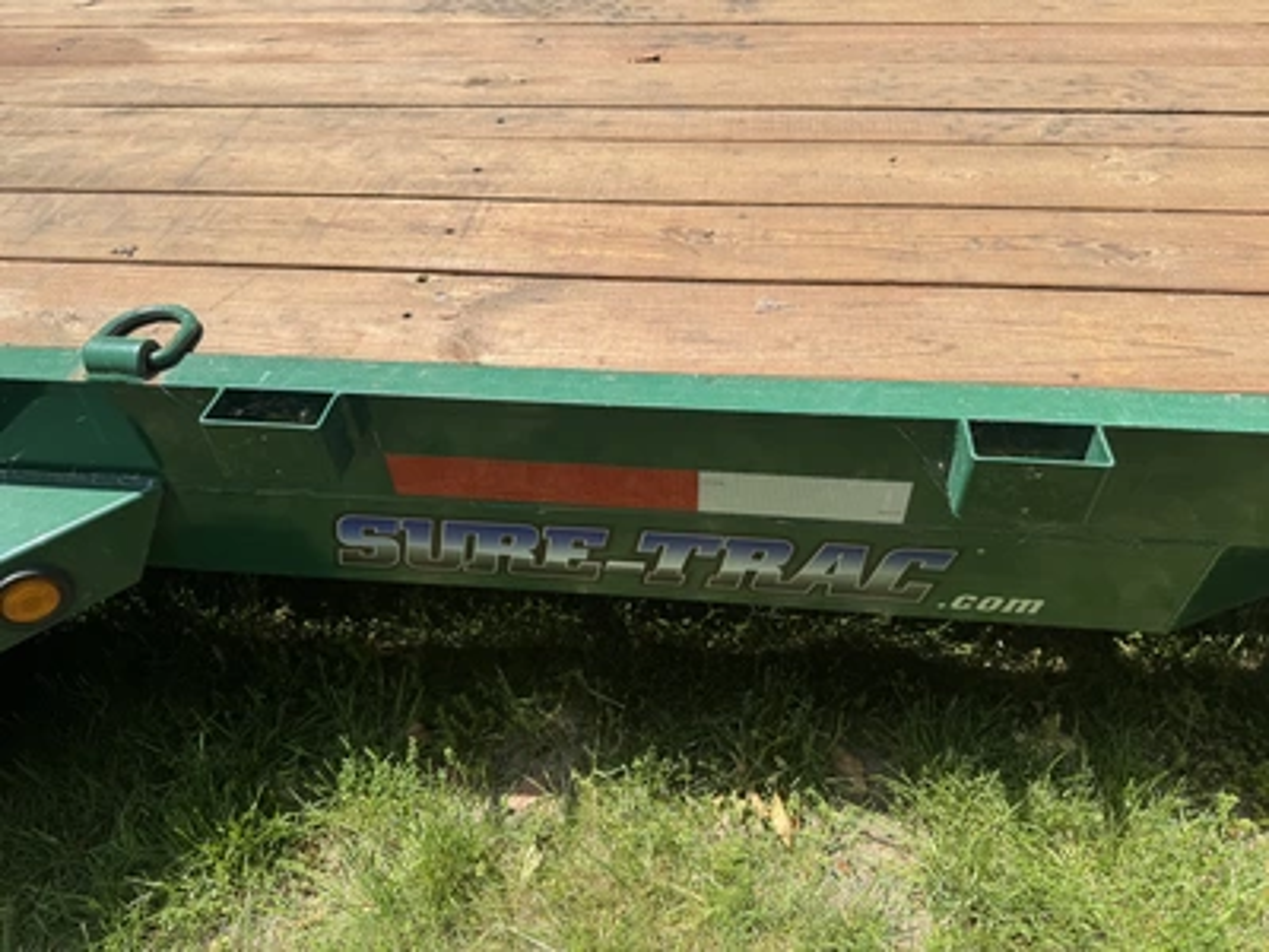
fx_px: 880
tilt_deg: -49.8
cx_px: 634
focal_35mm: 24
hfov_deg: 71.6
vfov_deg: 56.8
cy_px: 476
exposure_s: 1/2331
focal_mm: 6.76
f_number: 1.78
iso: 80
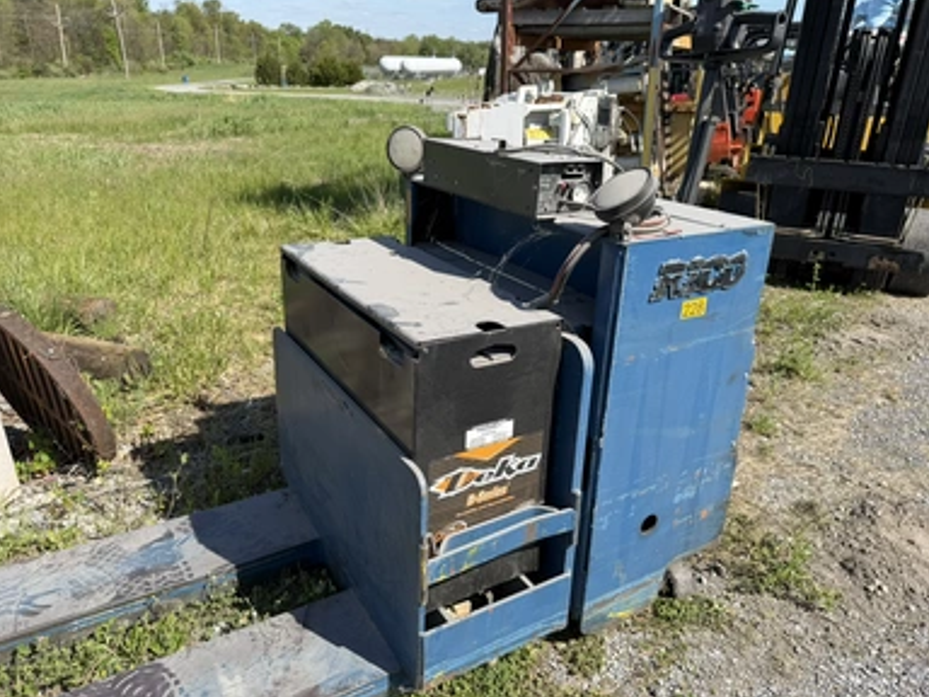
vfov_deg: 54.9
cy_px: 346
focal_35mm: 25
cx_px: 464
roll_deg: -5.4
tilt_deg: -21.4
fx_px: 671
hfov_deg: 69.4
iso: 80
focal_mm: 6.76
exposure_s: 1/3425
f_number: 1.78
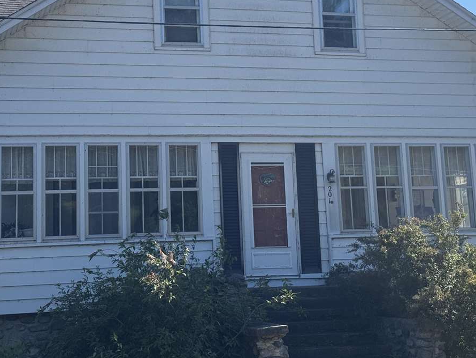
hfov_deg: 28.2
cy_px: 106
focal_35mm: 69
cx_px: 228
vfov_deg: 21.2
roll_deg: +1.7
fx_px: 949
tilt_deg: +11.2
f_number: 1.78
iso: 64
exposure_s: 1/3257
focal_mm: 6.76
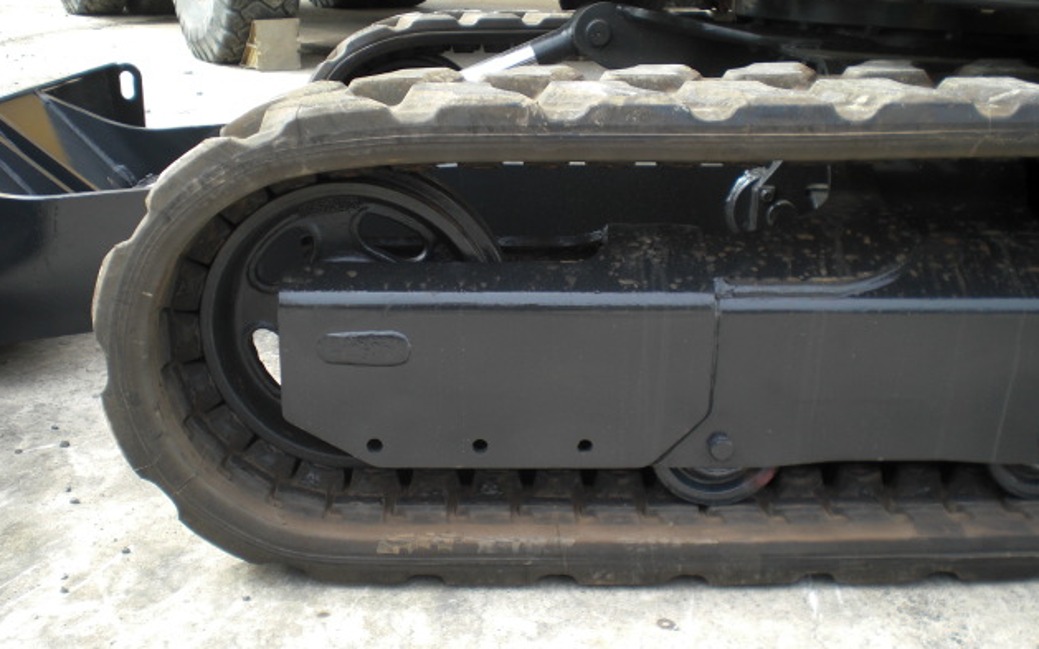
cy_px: 347
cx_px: 520
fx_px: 1161
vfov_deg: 31.2
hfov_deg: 48.2
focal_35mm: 41
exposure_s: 1/200
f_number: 3.1
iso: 64
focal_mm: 6.3
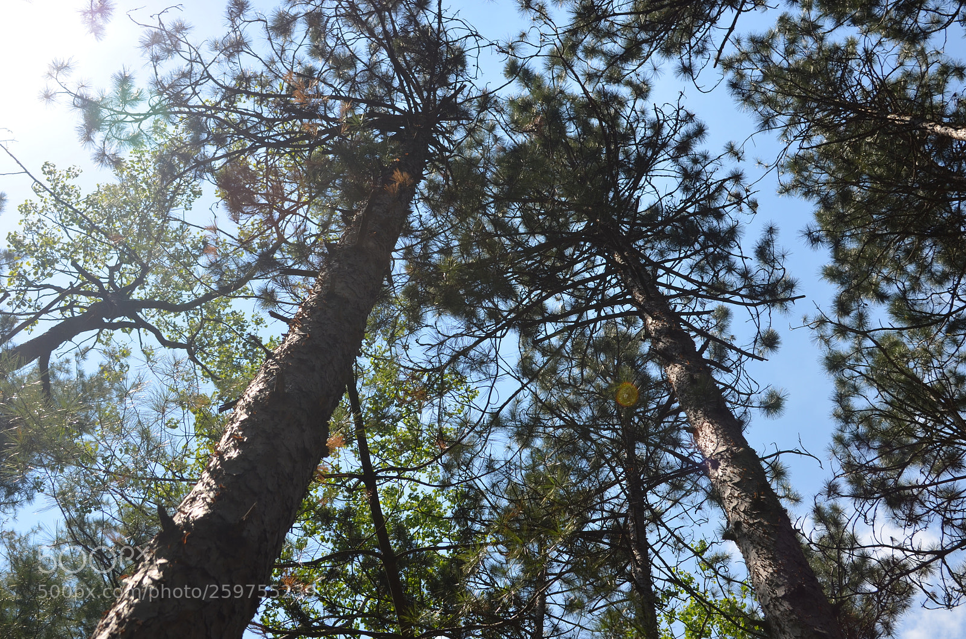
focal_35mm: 52
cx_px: 483
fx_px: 1406
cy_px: 320
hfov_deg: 37.9
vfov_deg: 25.6
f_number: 9
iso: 100
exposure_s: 1/320
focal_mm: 35
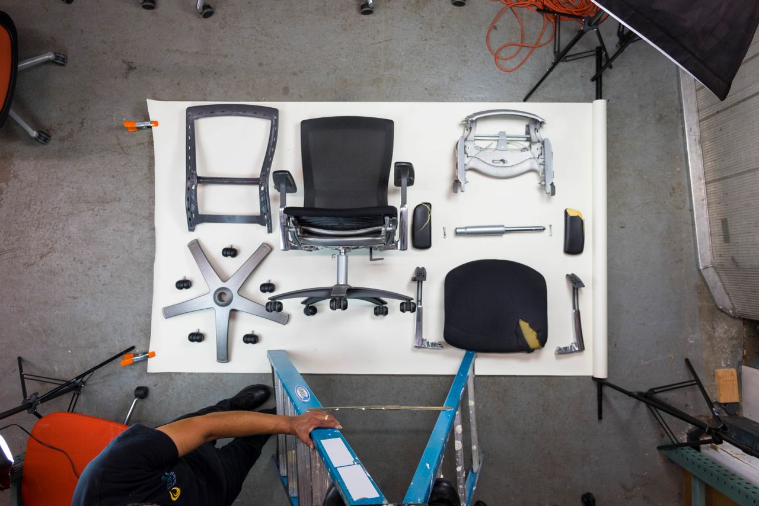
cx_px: 380
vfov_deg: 48.0
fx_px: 569
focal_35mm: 27
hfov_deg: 67.4
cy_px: 253
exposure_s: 1/60
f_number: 3.2
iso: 400
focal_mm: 18
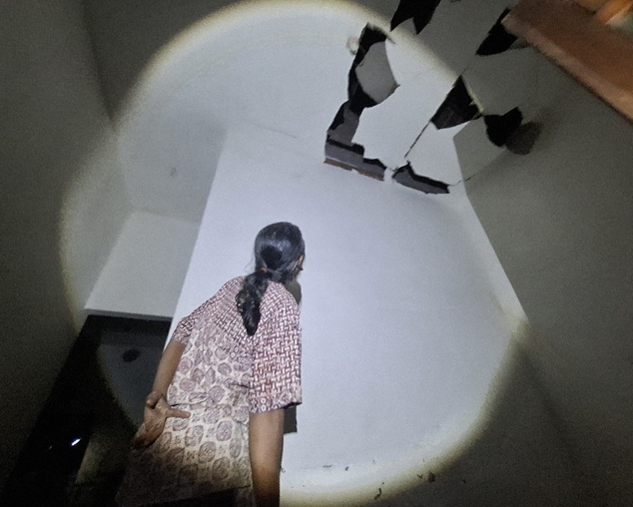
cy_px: 256
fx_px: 262
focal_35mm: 14
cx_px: 319
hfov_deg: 100.7
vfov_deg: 88.0
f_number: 2.2
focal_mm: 1.74
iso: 500
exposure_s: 1/20
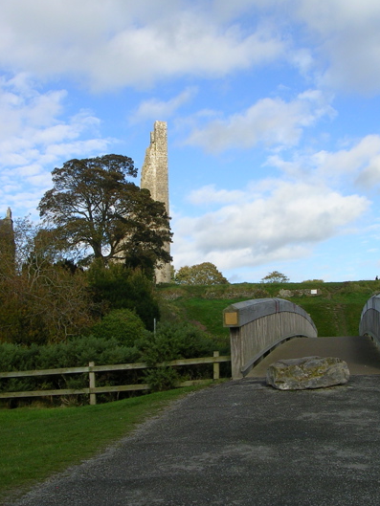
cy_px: 273
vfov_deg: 41.2
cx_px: 190
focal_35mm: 46
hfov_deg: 31.5
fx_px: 673
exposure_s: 1/269
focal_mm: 5.8
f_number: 5.6
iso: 50
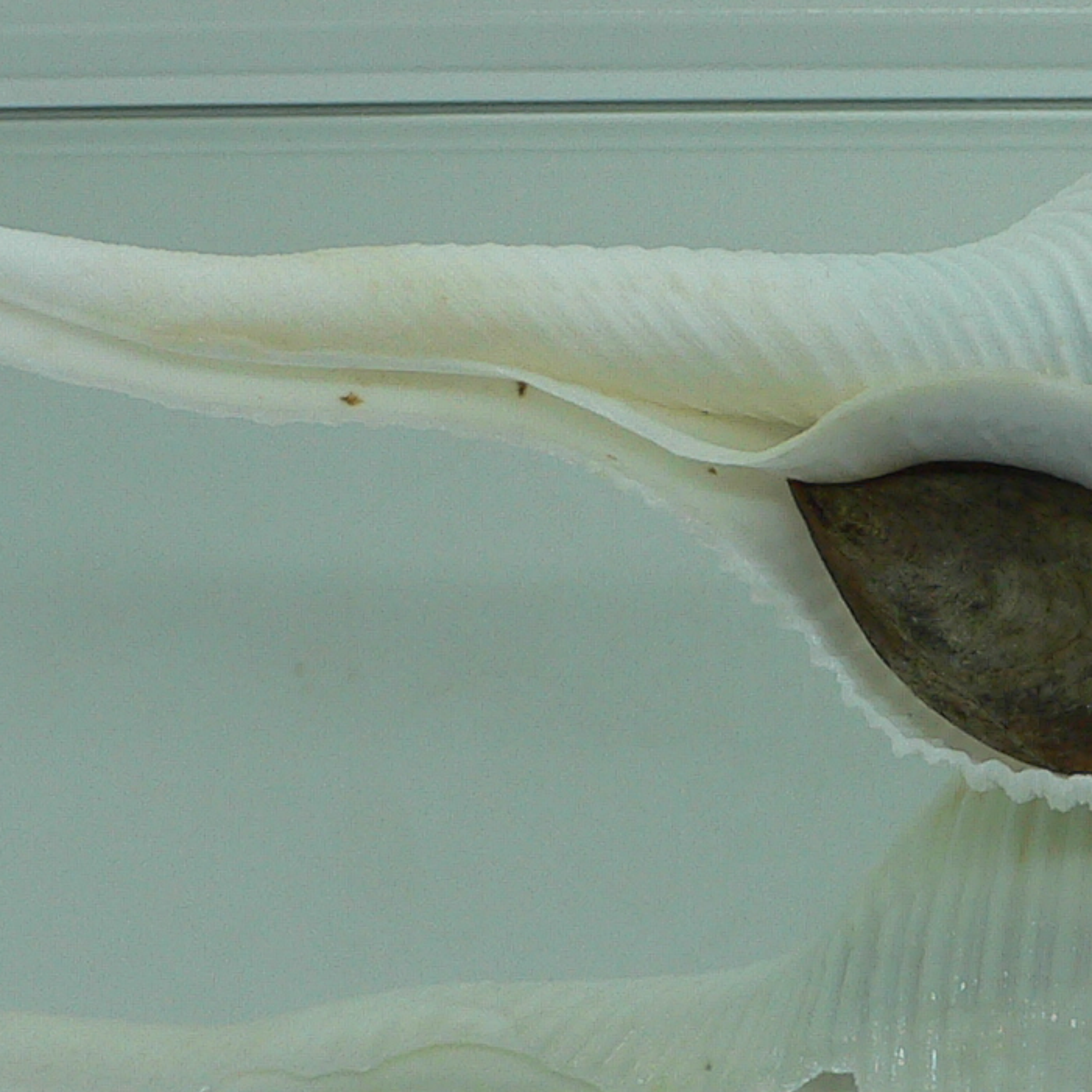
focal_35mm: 89
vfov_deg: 19.5
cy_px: 467
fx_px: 3176
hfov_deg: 19.0
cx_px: 1072
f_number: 2.8
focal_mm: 4.6
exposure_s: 1/60
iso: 80
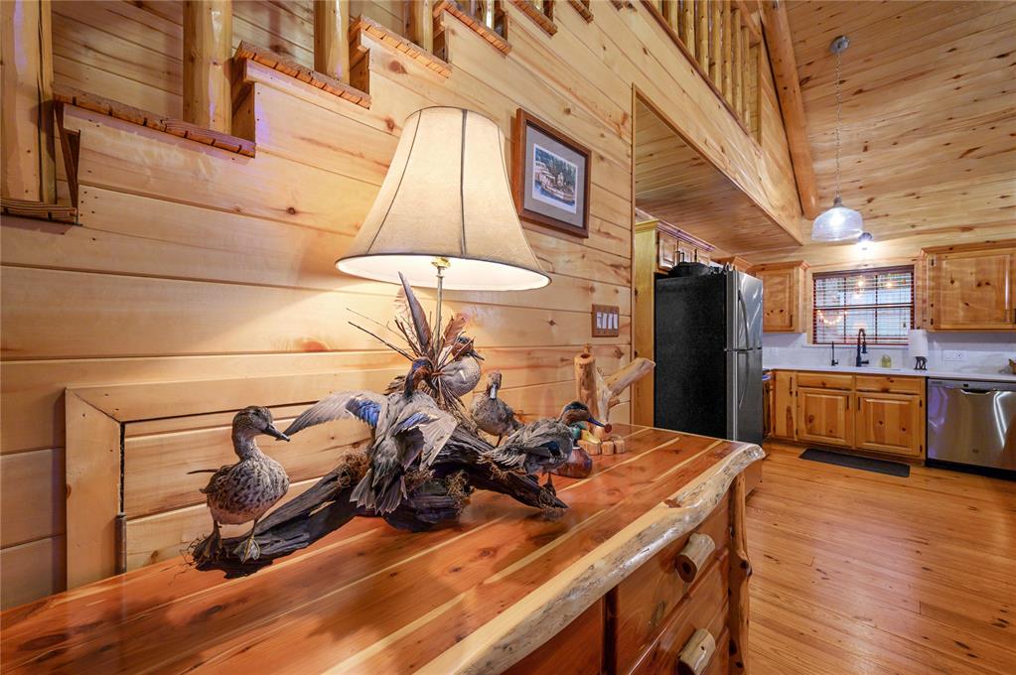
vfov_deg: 81.1
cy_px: 338
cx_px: 508
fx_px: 395
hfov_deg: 104.3
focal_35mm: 14
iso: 200
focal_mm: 14
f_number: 9
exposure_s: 1/4
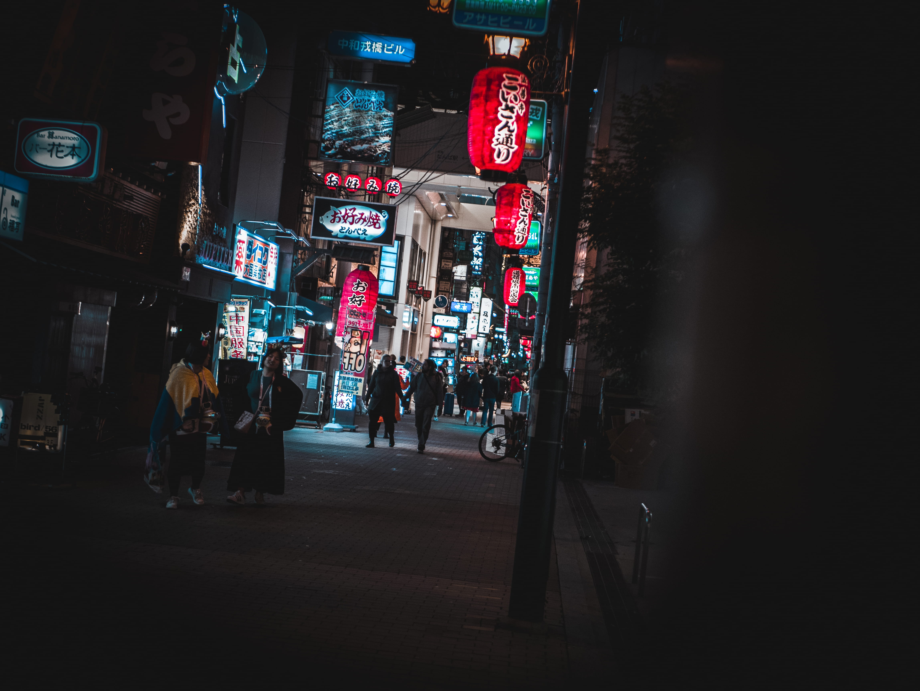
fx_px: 1329
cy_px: 346
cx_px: 460
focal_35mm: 50
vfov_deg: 29.1
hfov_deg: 38.2
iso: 800
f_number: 1.7
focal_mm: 25
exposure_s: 1/200
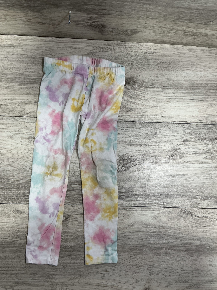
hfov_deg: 48.2
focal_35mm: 29
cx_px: 108
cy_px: 145
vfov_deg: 61.7
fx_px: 242
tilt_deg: -83.6
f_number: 1.8
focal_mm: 3
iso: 50
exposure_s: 1/60
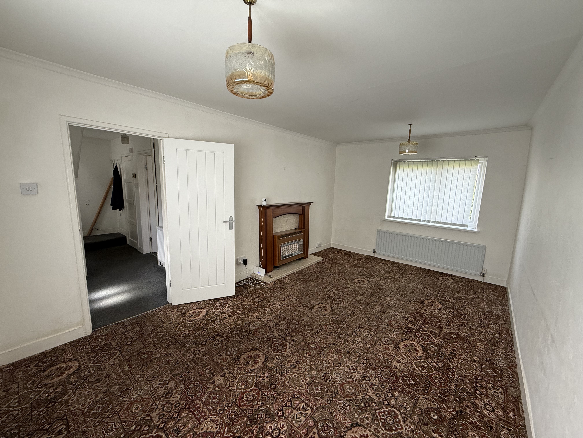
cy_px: 219
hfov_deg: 102.1
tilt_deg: -8.3
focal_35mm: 14
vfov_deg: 85.7
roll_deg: -1.4
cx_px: 292
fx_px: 236
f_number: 2.2
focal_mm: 2.22
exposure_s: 1/99
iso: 125
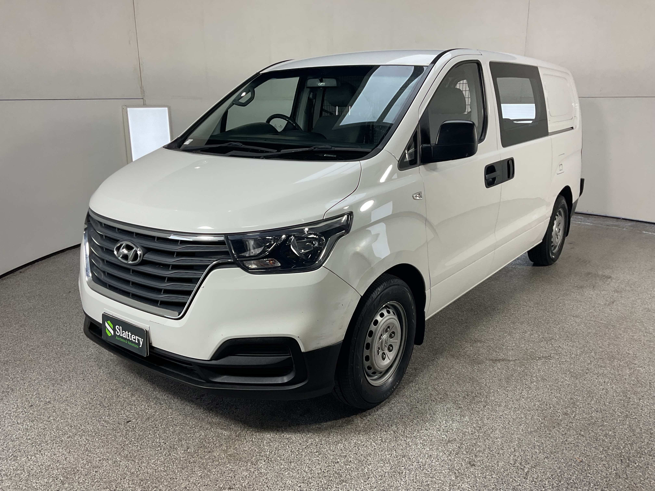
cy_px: 246
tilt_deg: -14.5
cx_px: 328
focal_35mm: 29
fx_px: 549
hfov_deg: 61.7
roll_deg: -0.4
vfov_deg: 48.2
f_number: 1.8
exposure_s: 1/120
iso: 16
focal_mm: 3
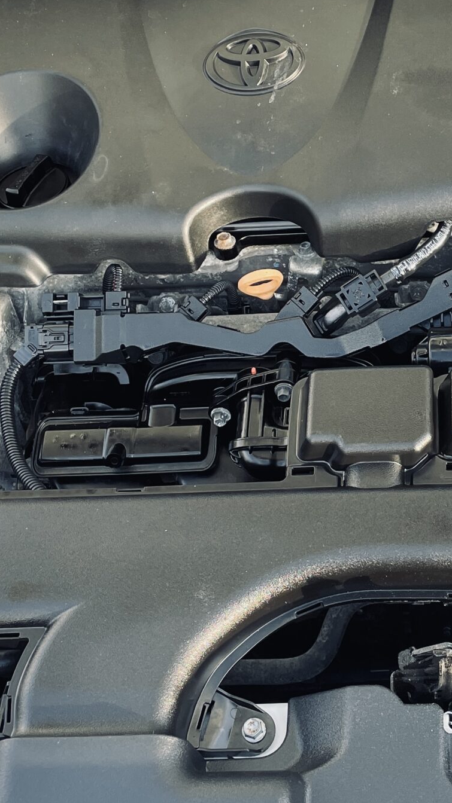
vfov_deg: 38.4
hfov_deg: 21.0
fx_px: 1151
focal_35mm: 54
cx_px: 513
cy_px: 338
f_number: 1.6
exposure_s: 1/121
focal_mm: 4.2
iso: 64
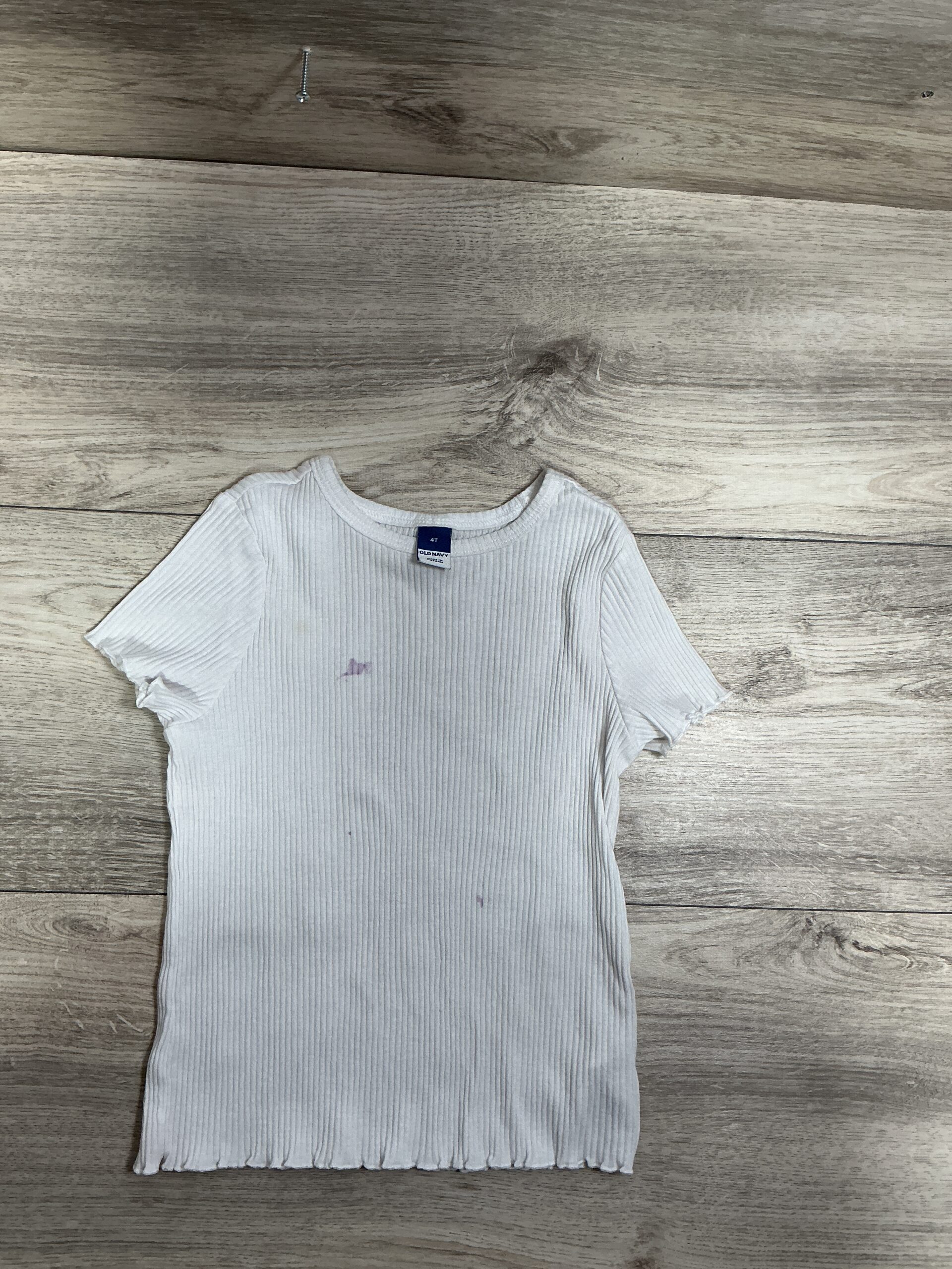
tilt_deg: -83.6
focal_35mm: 29
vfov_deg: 61.7
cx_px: 476
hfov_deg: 48.2
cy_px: 634
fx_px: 1063
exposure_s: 1/100
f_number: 1.8
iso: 64
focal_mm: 3
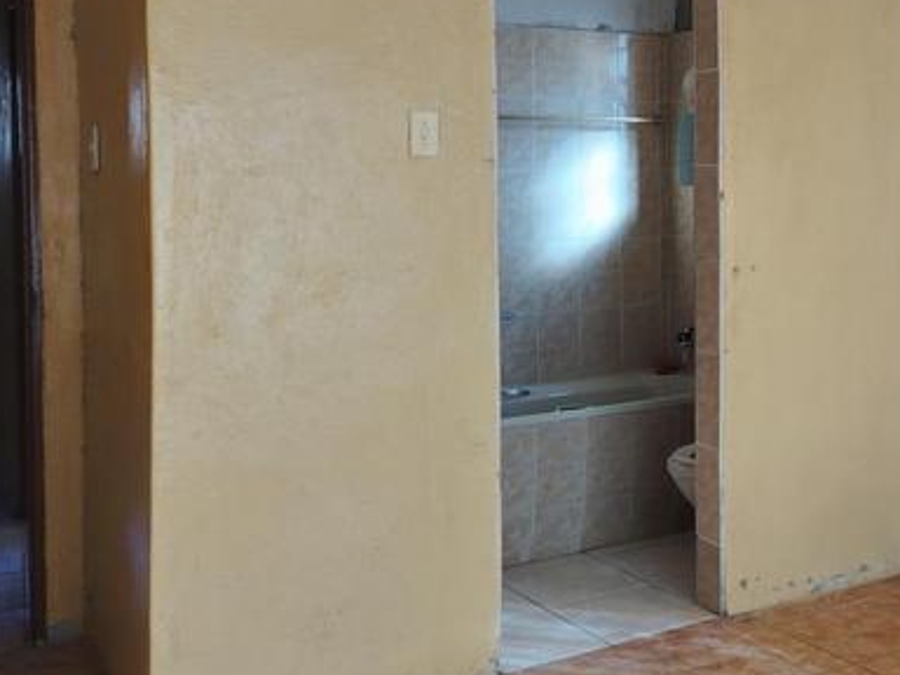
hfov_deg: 36.7
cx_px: 736
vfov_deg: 28.9
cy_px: 225
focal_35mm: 50
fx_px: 1300
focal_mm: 5.25
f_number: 1.75
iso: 139
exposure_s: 1/100
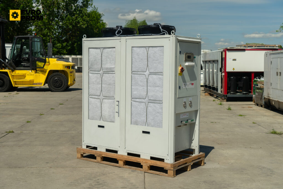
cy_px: 94
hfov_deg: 40.3
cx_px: 142
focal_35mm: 49
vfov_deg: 27.5
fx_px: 385
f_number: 4
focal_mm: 49
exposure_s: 1/500
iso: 100
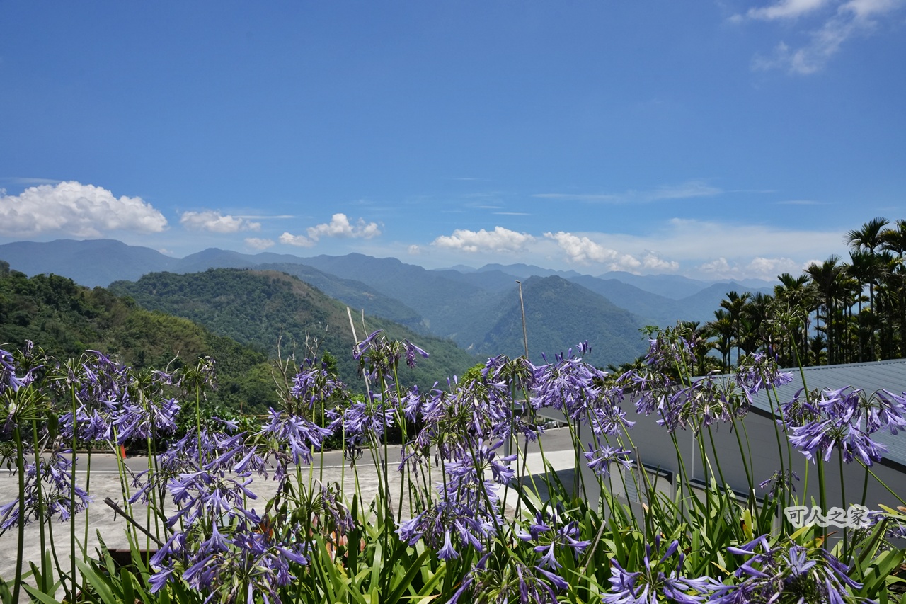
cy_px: 302
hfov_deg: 73.8
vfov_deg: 53.1
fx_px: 604
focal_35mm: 24
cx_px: 453
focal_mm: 24
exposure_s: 1/3200
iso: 1600
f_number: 10
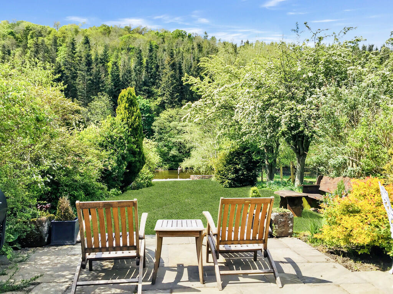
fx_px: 329
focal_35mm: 29
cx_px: 196
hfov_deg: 61.7
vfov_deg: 48.2
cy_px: 147
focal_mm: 4.15
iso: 32
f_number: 2.2
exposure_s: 1/1319
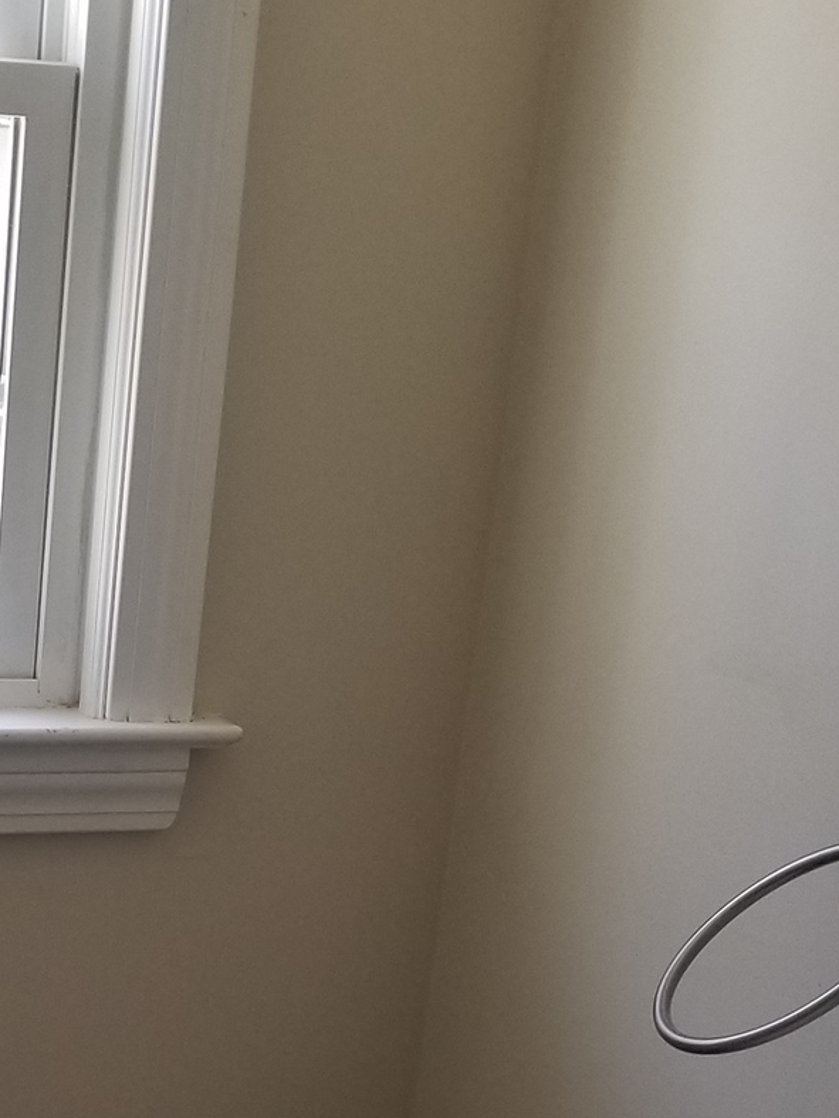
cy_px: 1206
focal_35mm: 76
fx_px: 2456
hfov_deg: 18.6
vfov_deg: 24.1
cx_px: -101
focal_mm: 4.25
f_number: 1.7
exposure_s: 1/120
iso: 100
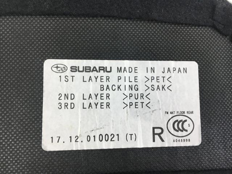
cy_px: 87
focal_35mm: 29
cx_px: 116
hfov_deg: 61.7
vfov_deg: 48.2
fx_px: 194
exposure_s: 1/33
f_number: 2.2
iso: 40
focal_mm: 4.15
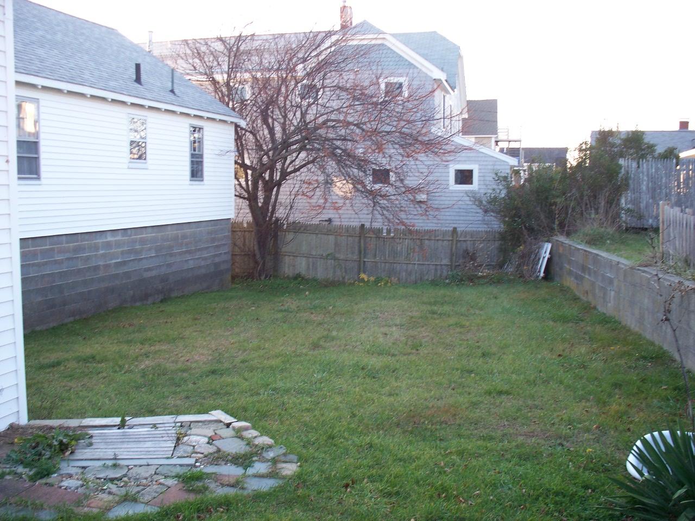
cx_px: 348
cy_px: 260
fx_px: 723
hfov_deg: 51.4
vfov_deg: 39.7
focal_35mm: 36
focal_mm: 7.54
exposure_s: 1/80
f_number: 2.8
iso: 80
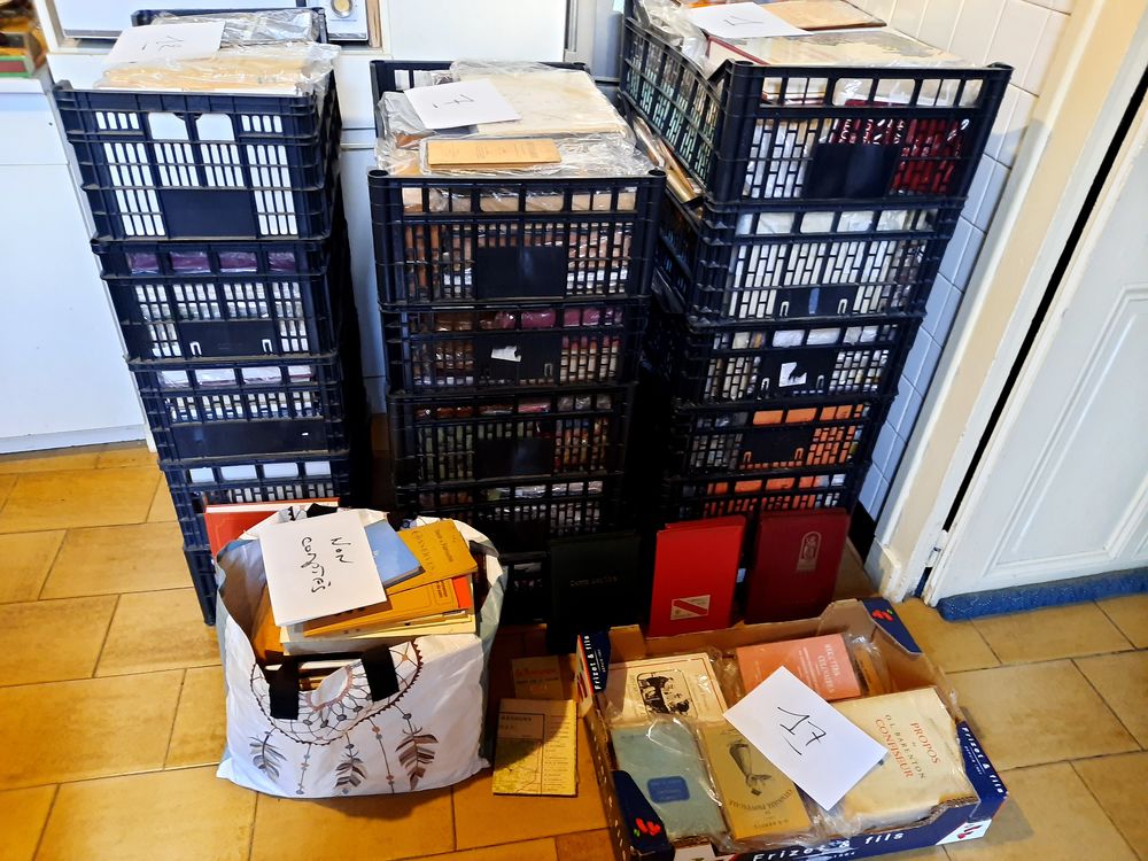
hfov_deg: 69.4
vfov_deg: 54.9
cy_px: 430
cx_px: 574
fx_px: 829
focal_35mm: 25
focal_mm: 4.6
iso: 640
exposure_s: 1/33
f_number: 2
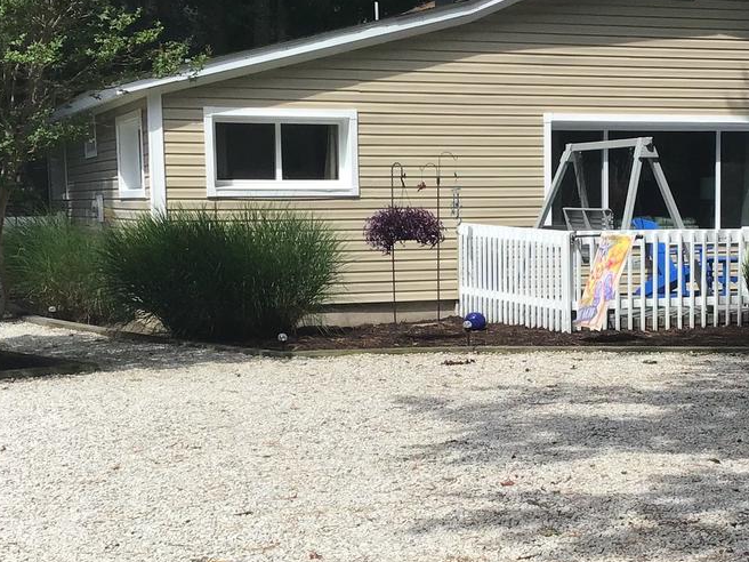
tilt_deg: -6.0
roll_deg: +0.7
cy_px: 350
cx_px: 481
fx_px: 1471
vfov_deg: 21.6
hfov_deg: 28.4
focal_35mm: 68
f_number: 2.4
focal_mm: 3.3
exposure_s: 1/1116
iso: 25
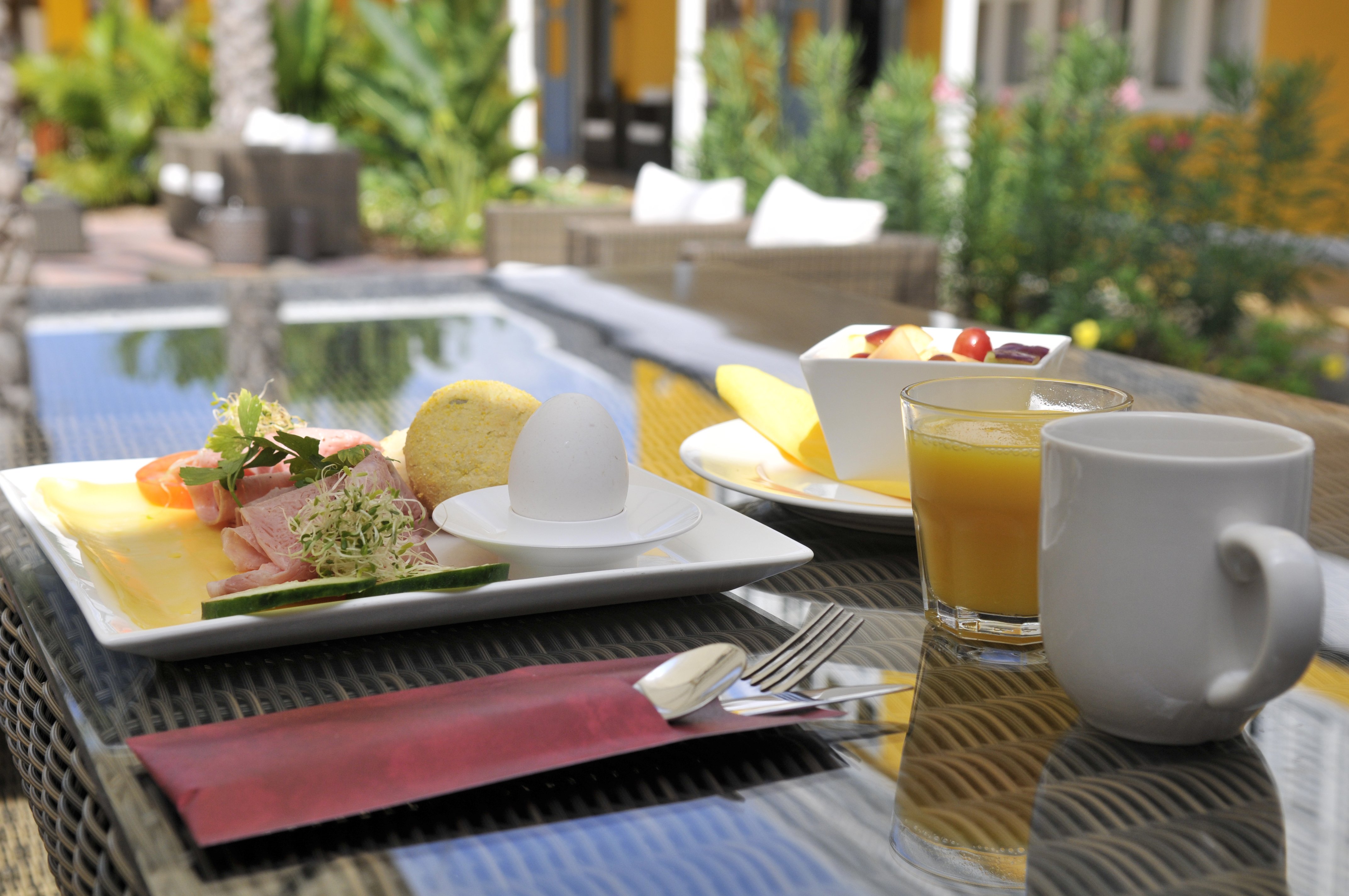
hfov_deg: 38.9
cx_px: 674
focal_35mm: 51
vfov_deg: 26.4
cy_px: 448
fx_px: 1909
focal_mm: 34
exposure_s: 1/1250
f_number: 5.6
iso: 250
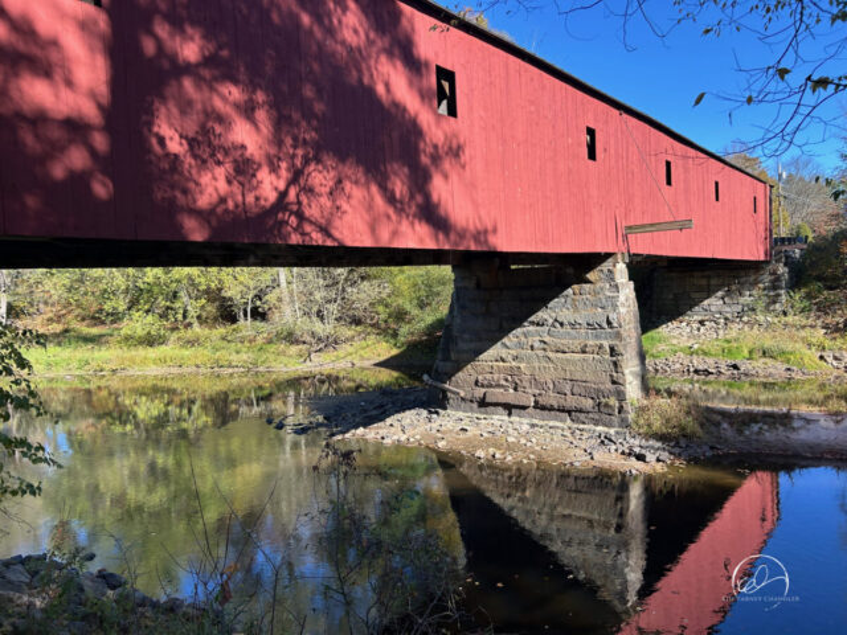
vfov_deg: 53.1
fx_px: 636
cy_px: 318
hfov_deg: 67.3
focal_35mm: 26
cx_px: 424
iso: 50
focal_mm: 5.7
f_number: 1.5
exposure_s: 1/1171
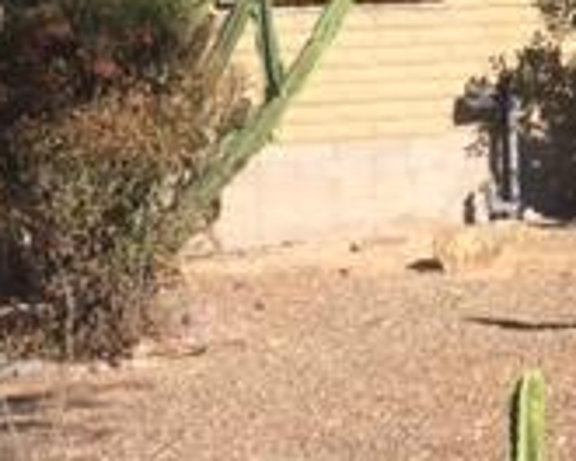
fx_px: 1875
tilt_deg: +2.6
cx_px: 824
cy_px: -94
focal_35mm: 110
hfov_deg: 16.2
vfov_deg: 13.6
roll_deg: +2.1
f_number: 2.2
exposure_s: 1/1866
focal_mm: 4.15
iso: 32
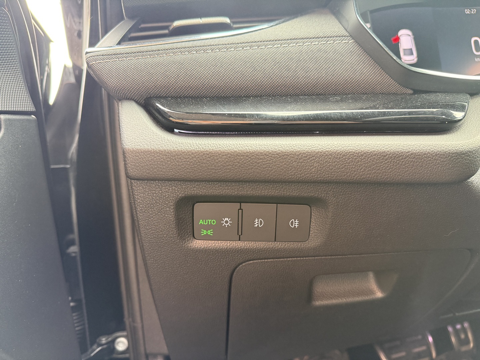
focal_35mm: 24
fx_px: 333
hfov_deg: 71.6
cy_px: 180
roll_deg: +7.1
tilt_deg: -7.9
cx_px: 240
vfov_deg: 56.8
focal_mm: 6.76
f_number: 1.78
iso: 250
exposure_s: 1/60
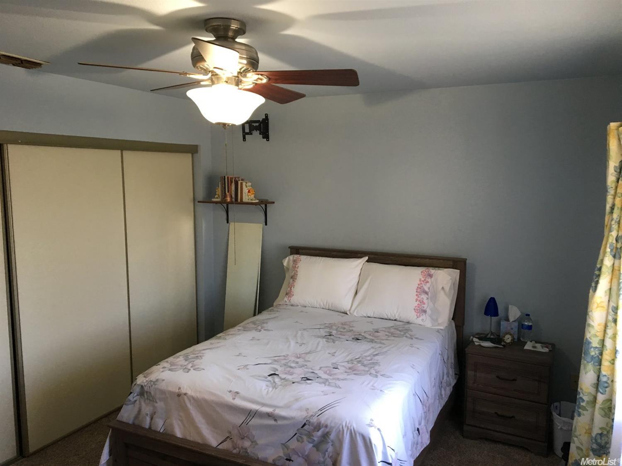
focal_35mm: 29
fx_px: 521
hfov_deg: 61.7
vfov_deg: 48.2
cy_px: 233
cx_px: 311
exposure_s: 1/30
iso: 80
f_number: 2.2
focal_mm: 4.15
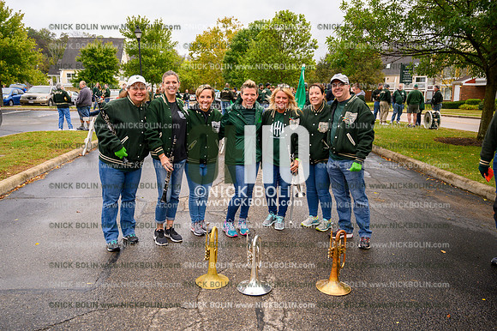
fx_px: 400
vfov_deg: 44.9
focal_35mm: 29
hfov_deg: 63.7
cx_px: 248
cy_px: 166
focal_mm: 29
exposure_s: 1/640
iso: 1250
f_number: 4
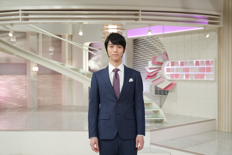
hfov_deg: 39.6
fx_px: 322
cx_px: 116
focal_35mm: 50
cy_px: 78
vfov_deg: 27.0
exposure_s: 1/125
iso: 800
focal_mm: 50
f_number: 4.5
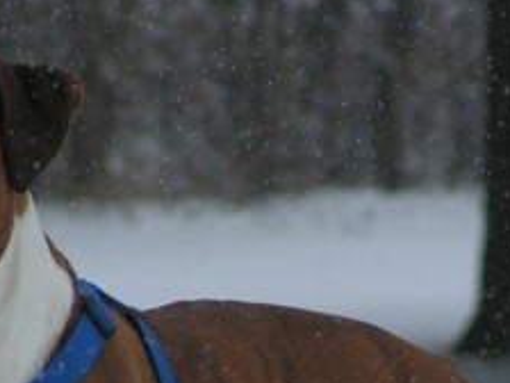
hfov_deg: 2.0
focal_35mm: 973
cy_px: 394
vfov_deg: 1.5
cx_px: 378
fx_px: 14335
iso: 50
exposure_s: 1/800
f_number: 3.5
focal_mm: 52
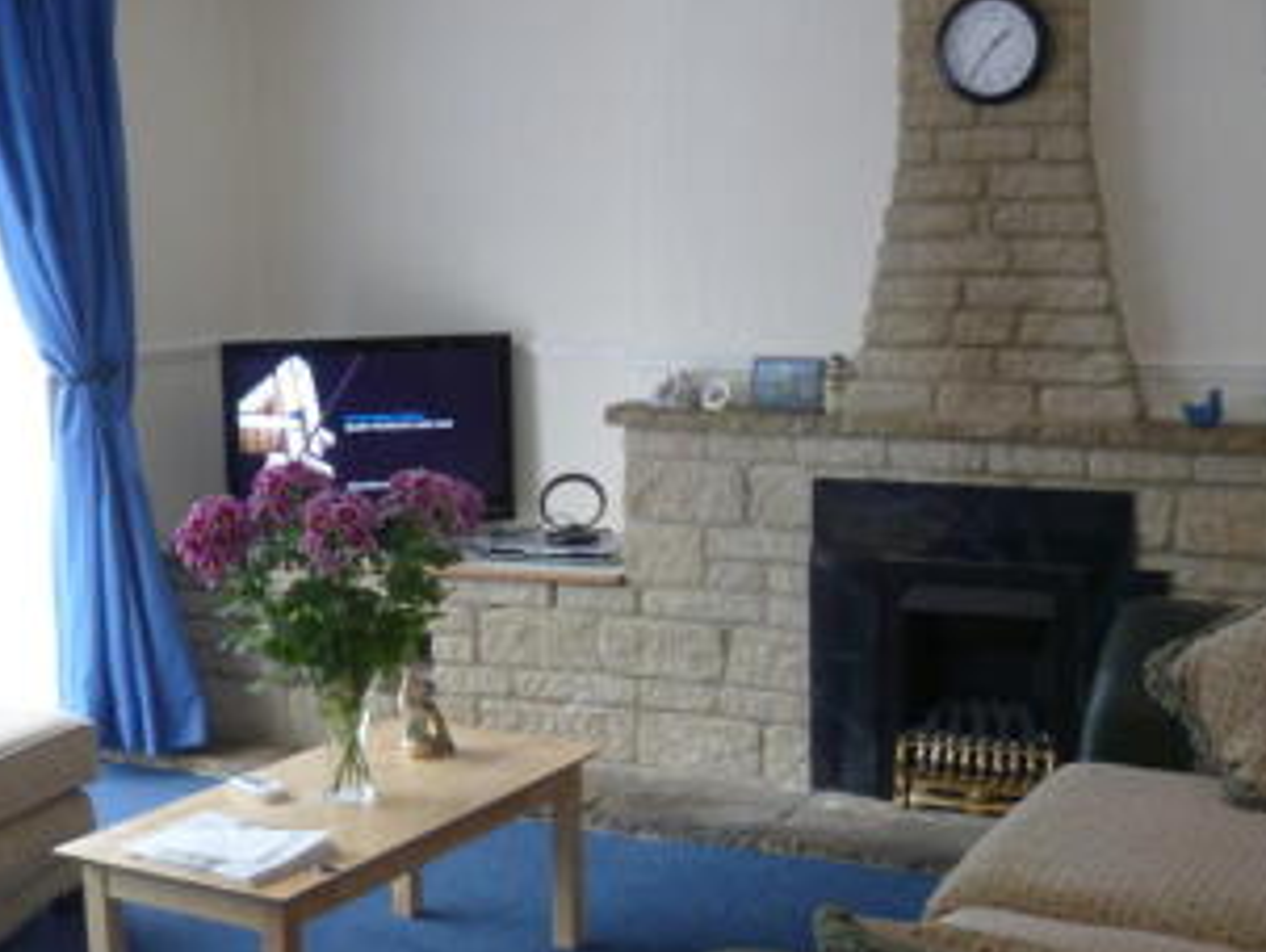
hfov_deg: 35.4
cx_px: 505
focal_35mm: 54
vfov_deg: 27.0
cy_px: 606
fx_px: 1976
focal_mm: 5
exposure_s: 1/30
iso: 100
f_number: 2.8
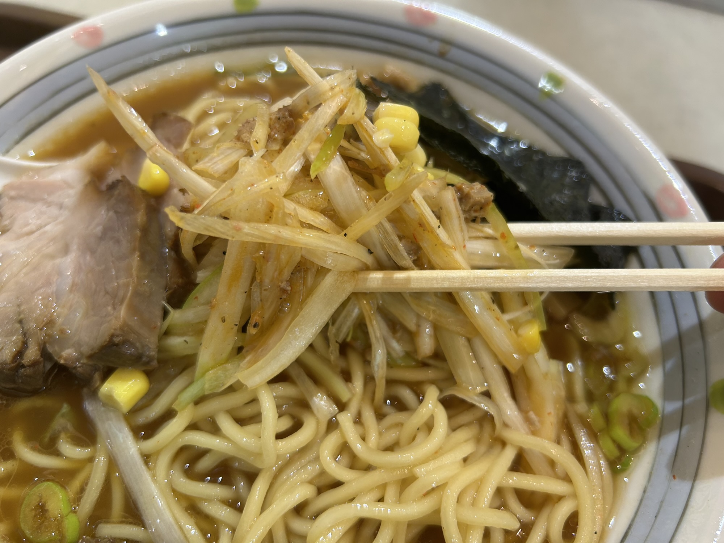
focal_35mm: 26
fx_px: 544
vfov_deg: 53.1
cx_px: 362
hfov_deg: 67.3
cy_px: 272
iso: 100
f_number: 1.5
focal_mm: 5.7
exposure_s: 1/100
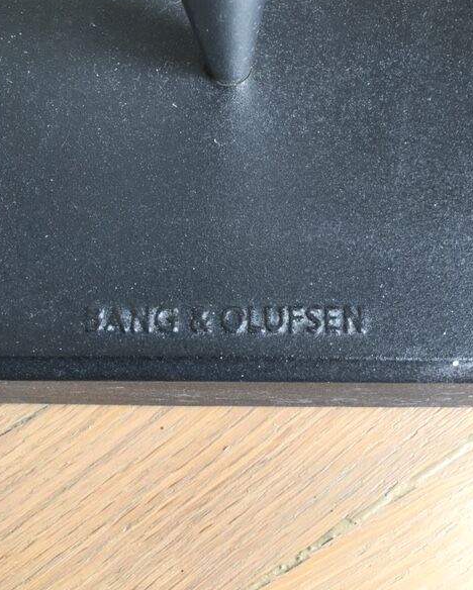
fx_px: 542
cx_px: 232
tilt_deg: -73.3
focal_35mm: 31
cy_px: 299
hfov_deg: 47.2
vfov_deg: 57.1
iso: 32
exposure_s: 1/17
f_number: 2.2
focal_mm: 4.15
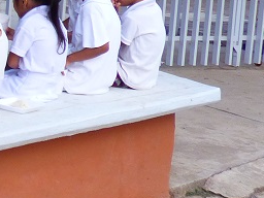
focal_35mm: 108
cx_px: -182
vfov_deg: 13.5
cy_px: -13
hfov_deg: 16.0
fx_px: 824
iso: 100
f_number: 2.8
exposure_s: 1/100
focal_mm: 3.58
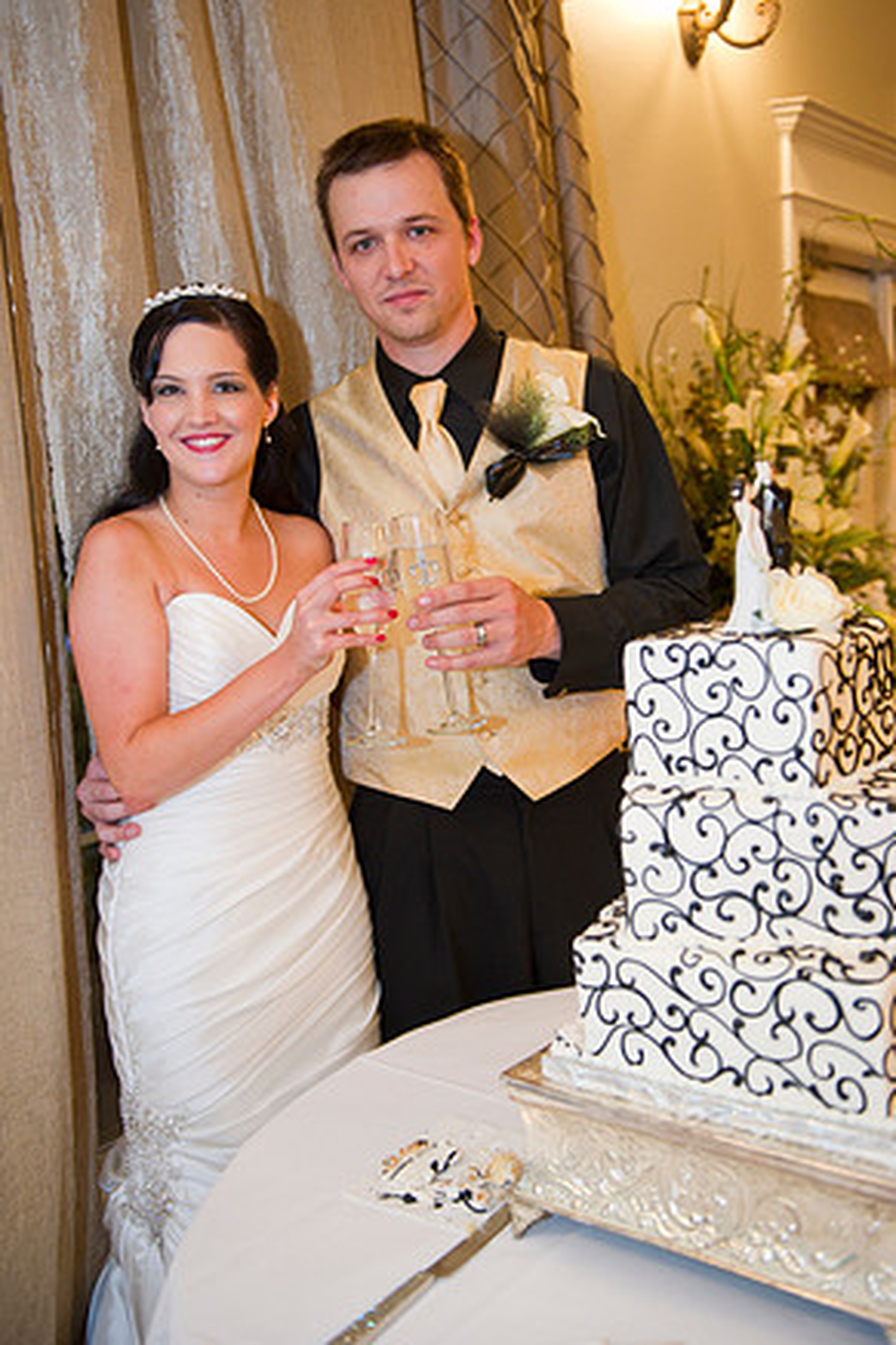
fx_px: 1345
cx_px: 454
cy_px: 659
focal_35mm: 36
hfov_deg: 36.8
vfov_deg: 53.1
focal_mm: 35
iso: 1250
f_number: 2.8
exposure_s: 1/60
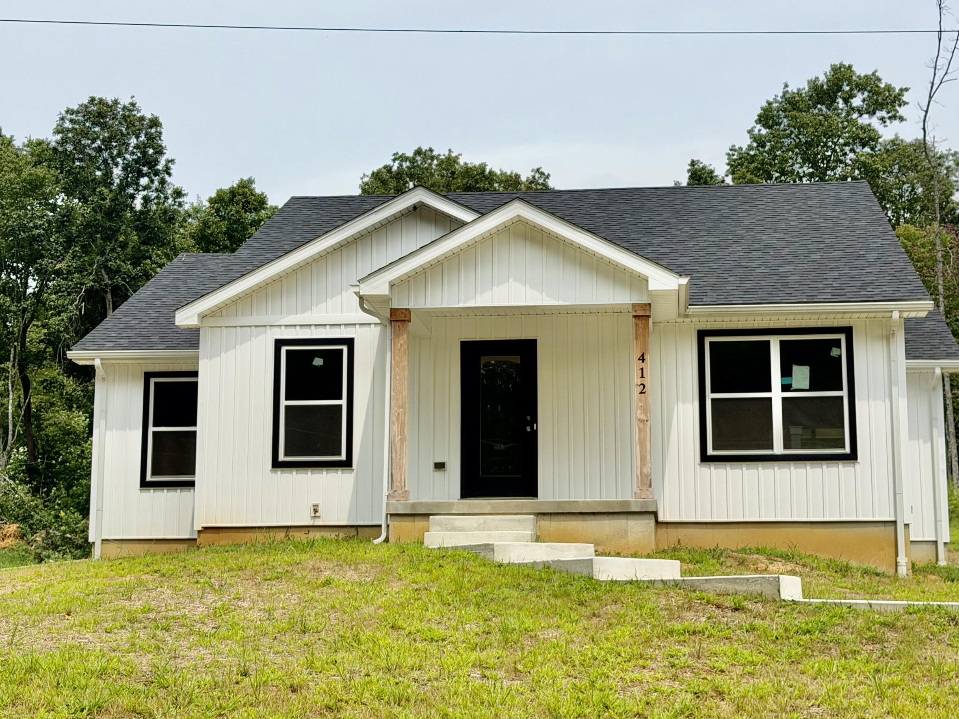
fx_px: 1690
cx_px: 519
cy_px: 363
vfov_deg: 24.0
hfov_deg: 31.7
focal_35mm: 61
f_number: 1.78
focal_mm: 6.76
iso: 64
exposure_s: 1/7143
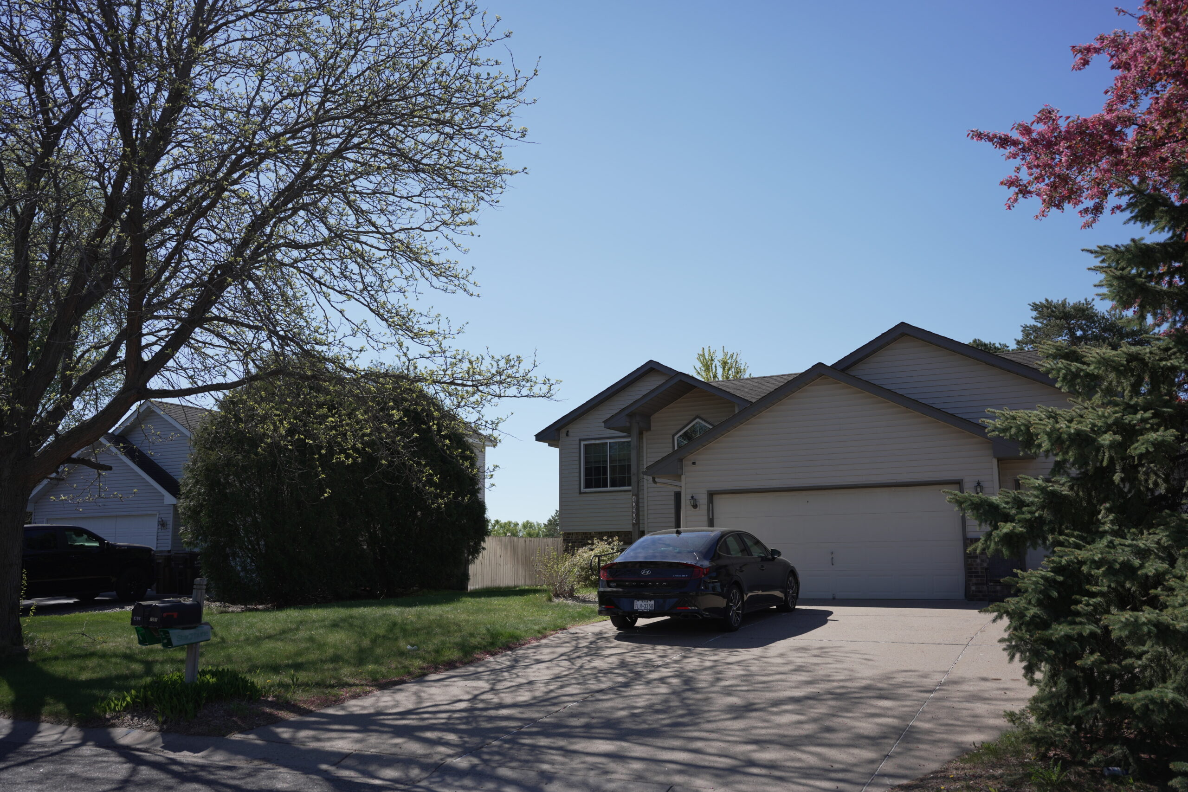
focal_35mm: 30
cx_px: 594
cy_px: 396
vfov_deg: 43.6
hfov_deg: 61.9
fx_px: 990
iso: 200
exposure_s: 1/4000
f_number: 2.8
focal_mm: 30
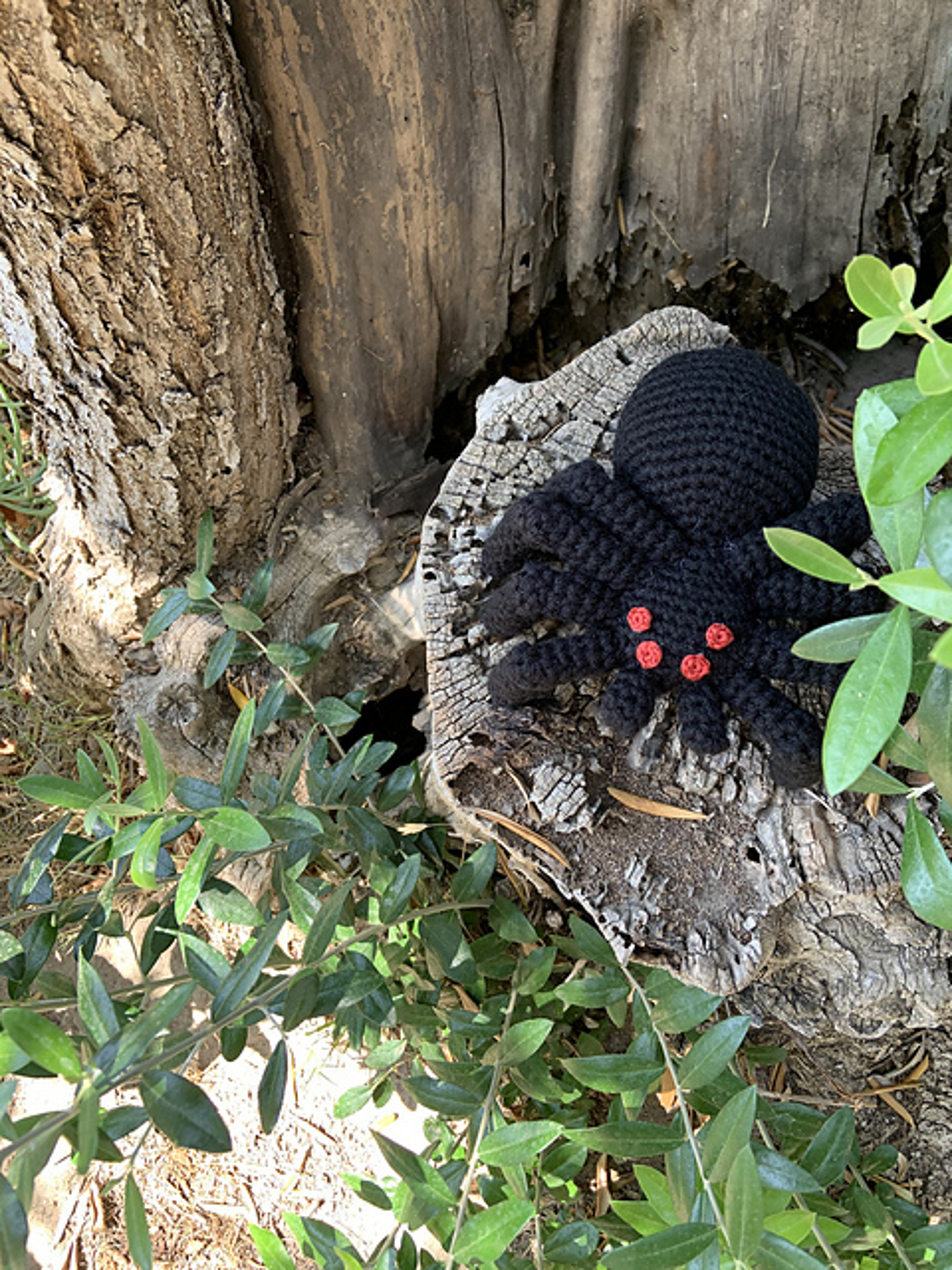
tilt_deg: -74.6
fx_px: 953
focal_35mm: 26
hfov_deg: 53.1
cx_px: 476
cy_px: 635
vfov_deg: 67.3
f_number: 1.8
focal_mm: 4.25
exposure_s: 1/121
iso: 50
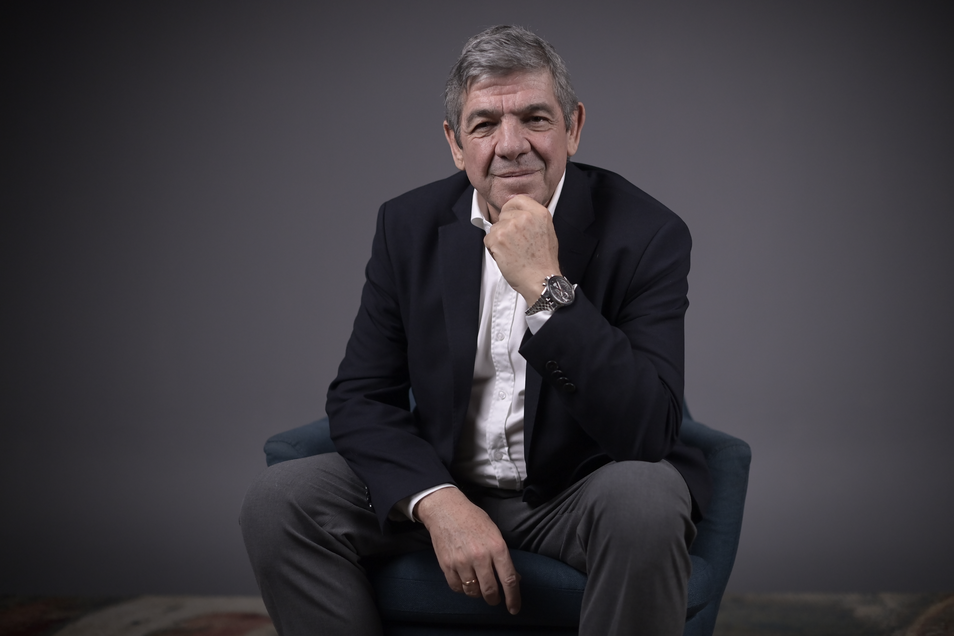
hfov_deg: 39.6
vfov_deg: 27.0
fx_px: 1325
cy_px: 318
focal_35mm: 50
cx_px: 477
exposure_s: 1/800
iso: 1600
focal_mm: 50
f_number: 1.8
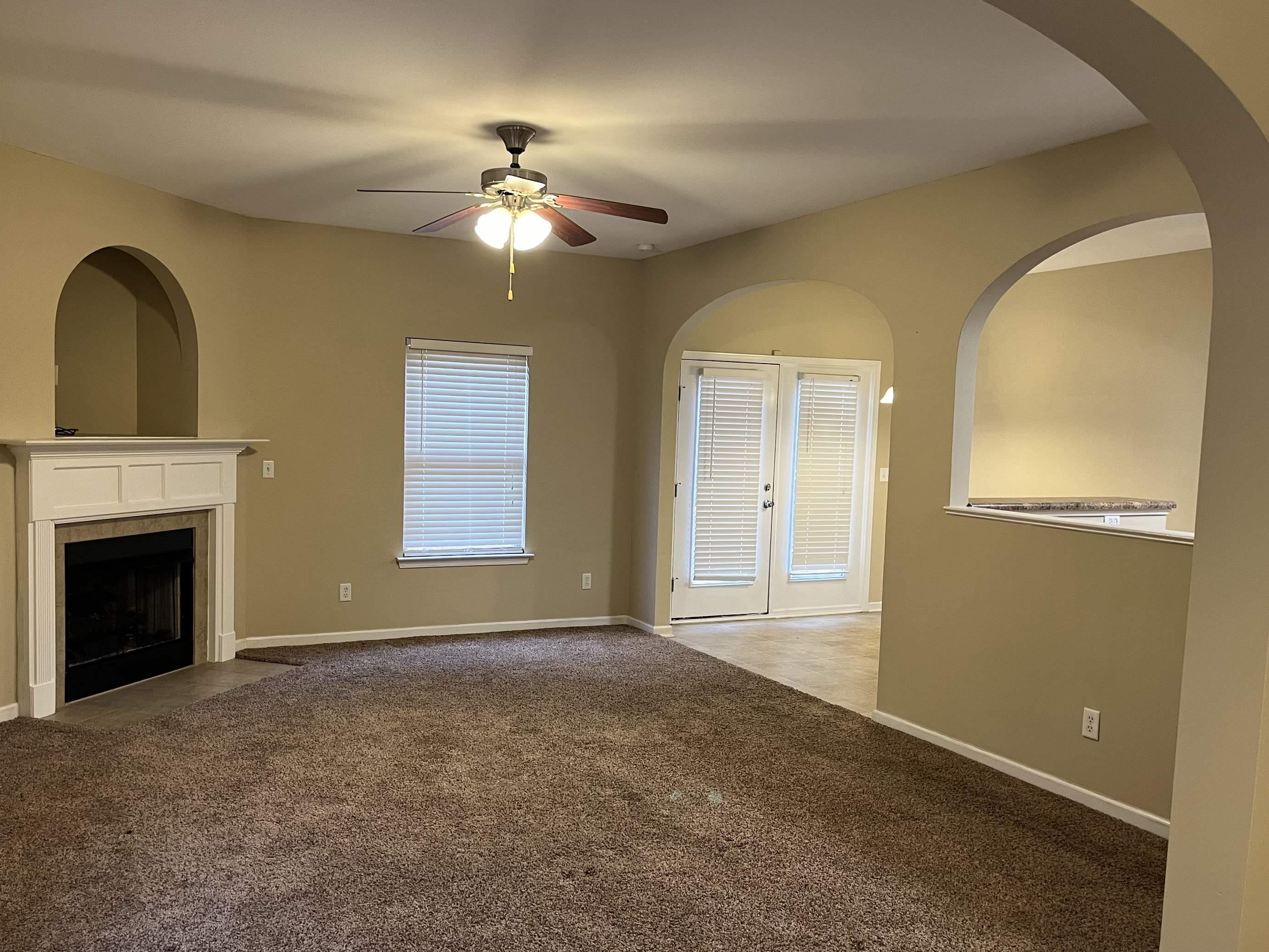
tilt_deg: -3.3
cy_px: 500
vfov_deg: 48.2
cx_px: 603
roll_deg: -1.4
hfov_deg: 61.6
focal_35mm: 29
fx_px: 1063
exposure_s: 1/60
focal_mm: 5.1
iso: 125
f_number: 1.6
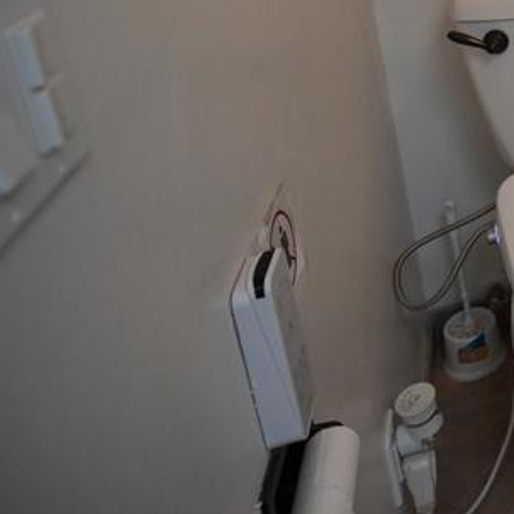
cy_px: -56
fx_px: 773
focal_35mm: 46
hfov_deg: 25.5
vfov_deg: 32.3
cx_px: 806
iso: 1250
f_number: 3.2
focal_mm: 16
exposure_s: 1/160
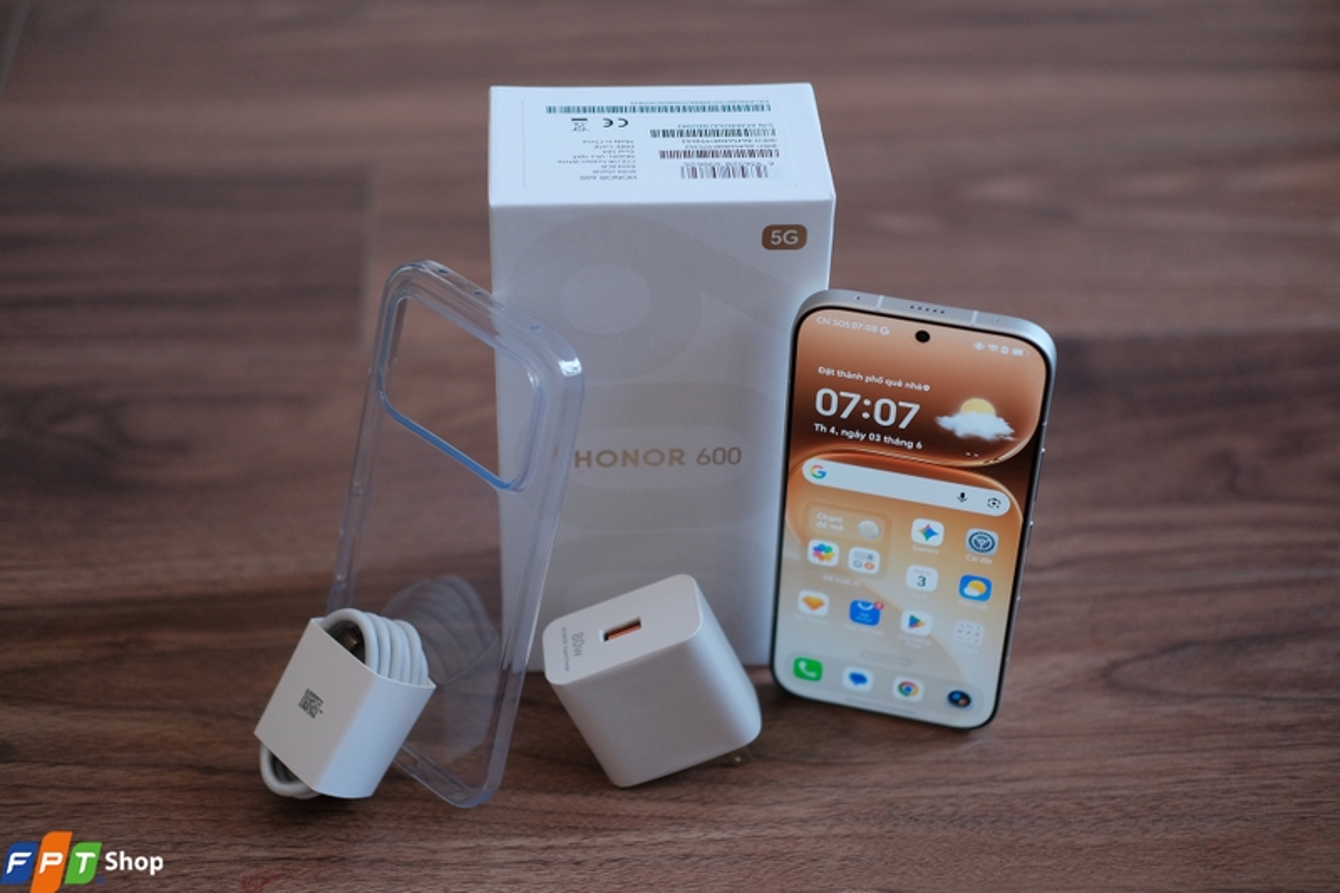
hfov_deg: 37.5
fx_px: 1972
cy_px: 446
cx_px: 670
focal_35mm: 53
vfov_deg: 25.5
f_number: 2
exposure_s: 1/180
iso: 1000
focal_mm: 35
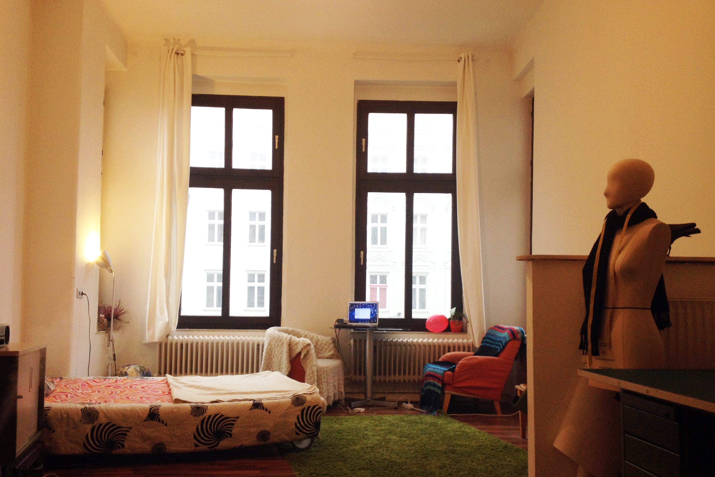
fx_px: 755
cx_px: 350
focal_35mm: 38
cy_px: 276
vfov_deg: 35.0
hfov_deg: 50.7
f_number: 2.4
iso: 80
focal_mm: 4.28
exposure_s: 1/20
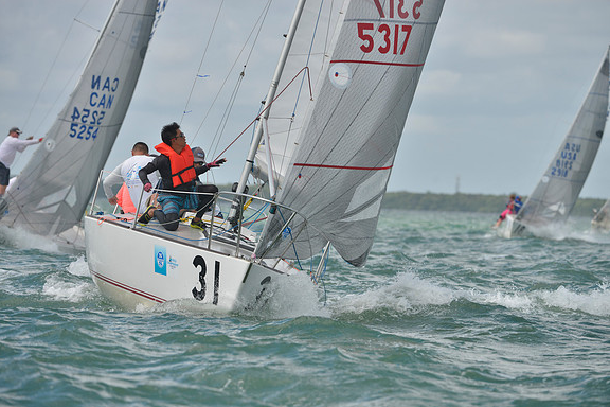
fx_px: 4778
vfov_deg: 4.9
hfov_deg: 7.3
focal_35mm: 282
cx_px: 304
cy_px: 204
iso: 280
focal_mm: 280
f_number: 7.1
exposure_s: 1/1250
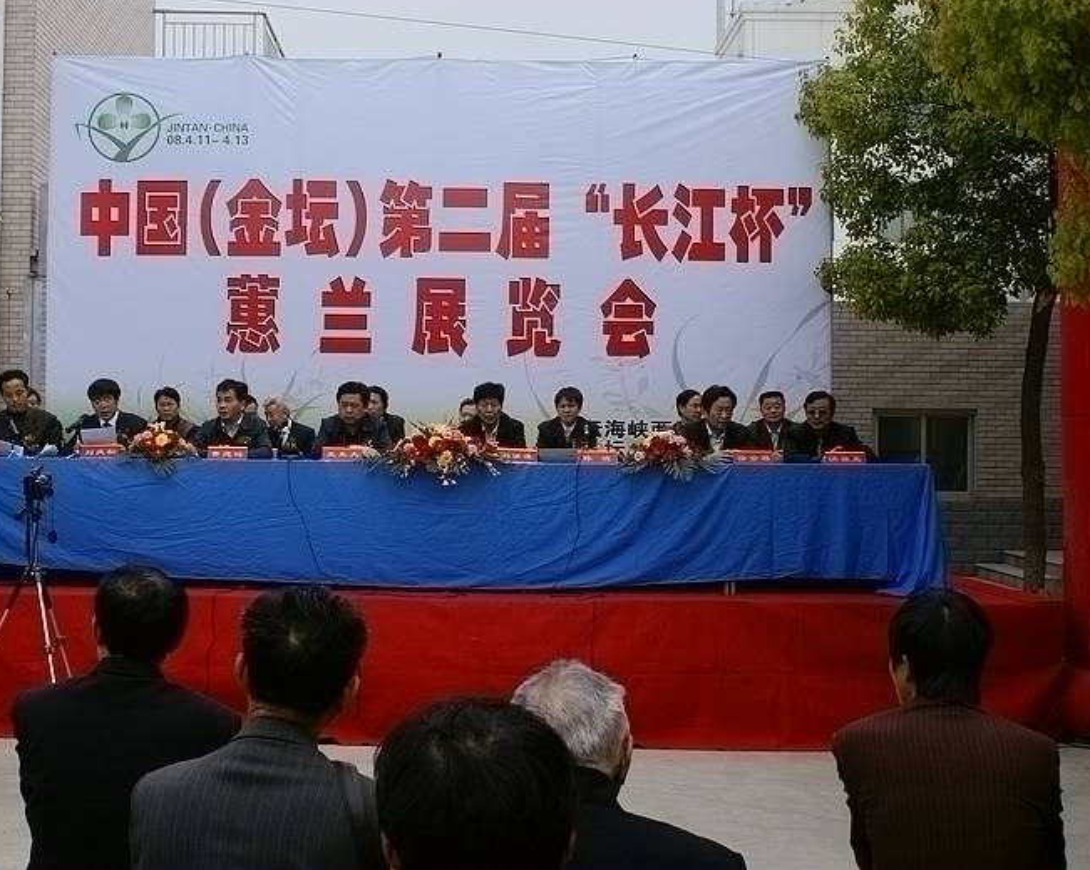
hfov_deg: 41.0
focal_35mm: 45
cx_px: 432
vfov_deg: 33.4
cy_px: 426
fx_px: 1451
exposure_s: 1/200
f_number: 9
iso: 100
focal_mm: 26
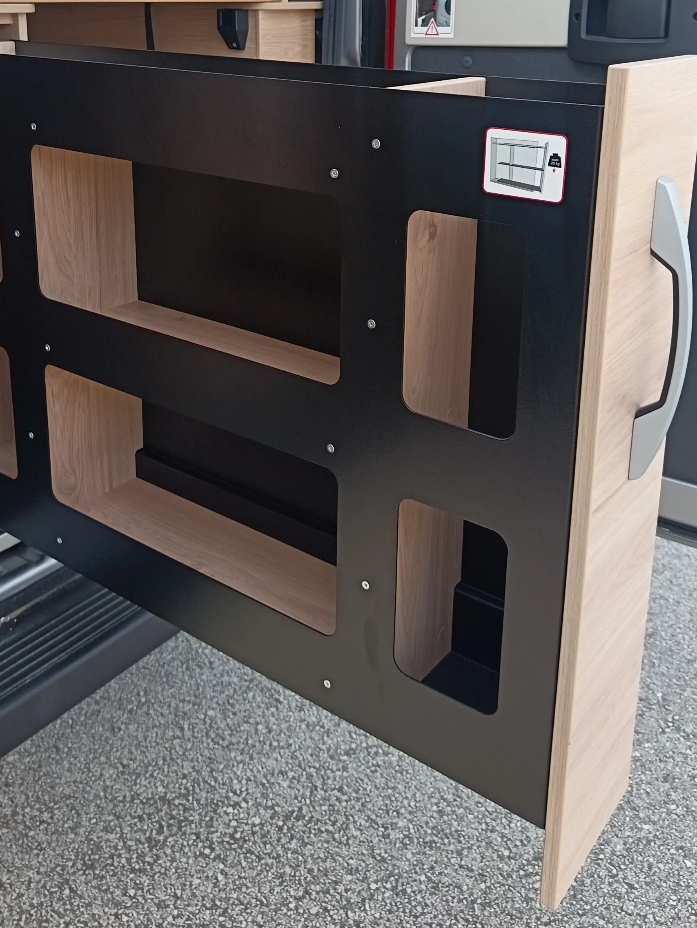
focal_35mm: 36
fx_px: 966
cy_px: 236
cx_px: 333
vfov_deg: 49.4
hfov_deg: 39.7
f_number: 1.75
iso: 166
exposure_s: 1/100
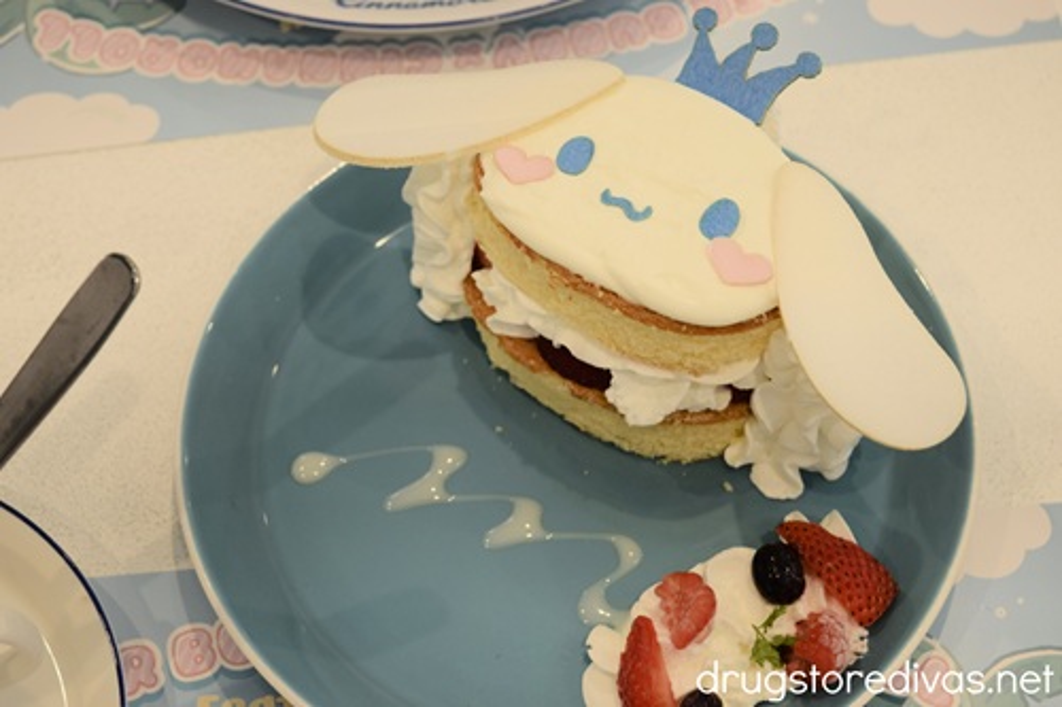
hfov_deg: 29.9
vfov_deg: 20.1
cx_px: 531
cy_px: 354
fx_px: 1990
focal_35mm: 68
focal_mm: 45
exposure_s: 1/125
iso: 400
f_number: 5.6
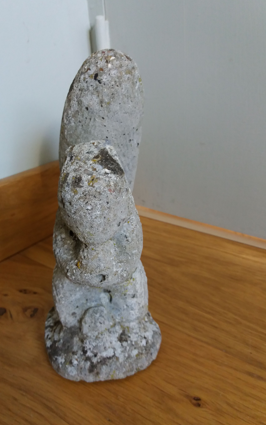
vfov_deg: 62.9
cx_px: 108
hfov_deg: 41.7
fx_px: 348
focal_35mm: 30
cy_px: 211
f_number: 1.9
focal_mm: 3.7
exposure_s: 1/33
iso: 125
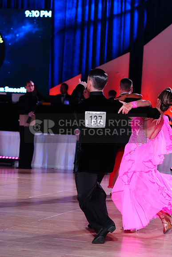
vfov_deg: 18.6
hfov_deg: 12.5
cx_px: 86
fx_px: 788
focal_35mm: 110
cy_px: 128
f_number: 5
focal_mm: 110
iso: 3200
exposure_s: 1/250
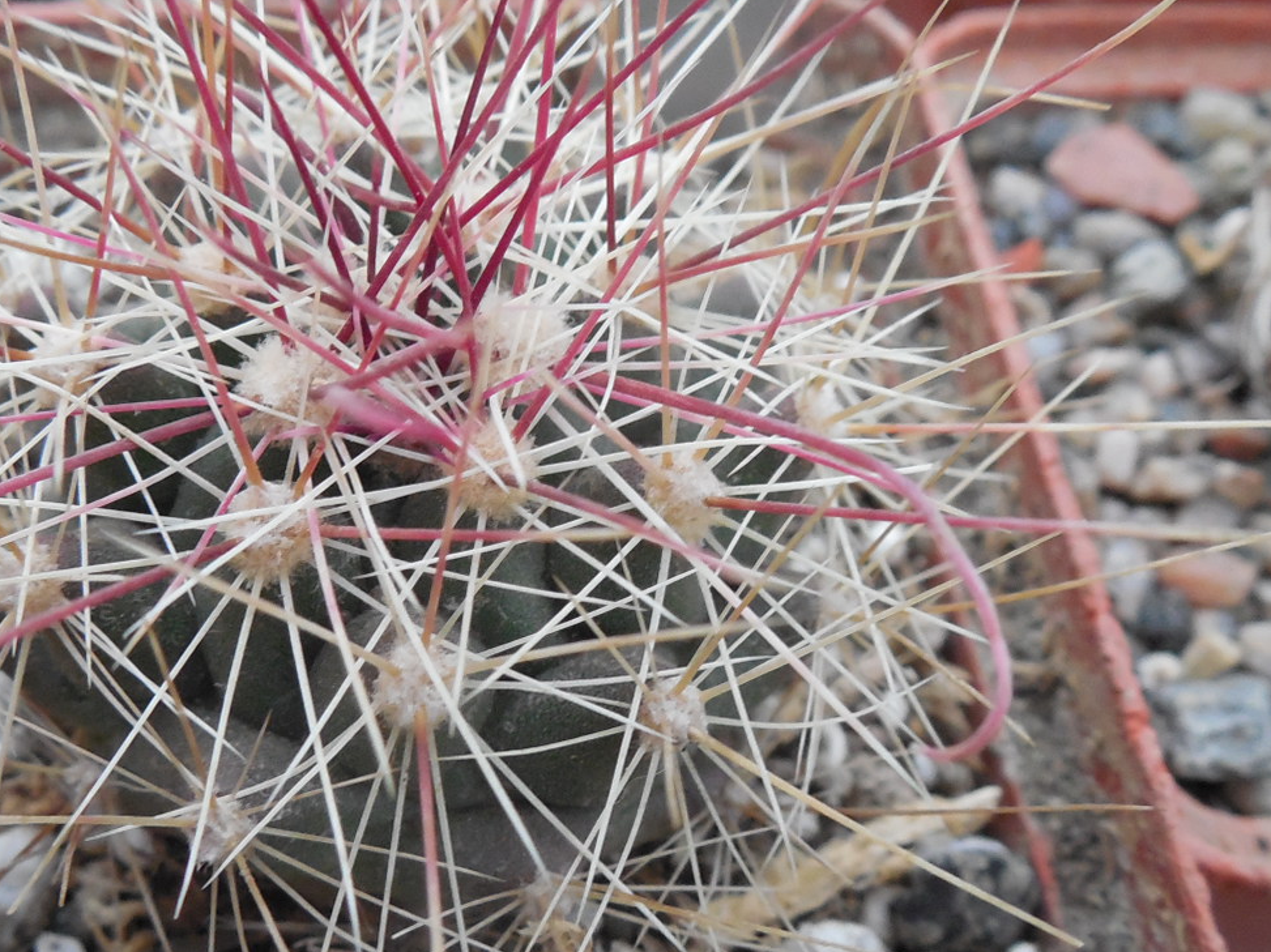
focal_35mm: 51
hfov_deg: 37.4
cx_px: 530
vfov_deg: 28.5
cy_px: 465
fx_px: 1872
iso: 400
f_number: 3.6
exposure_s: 1/15
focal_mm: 5.6
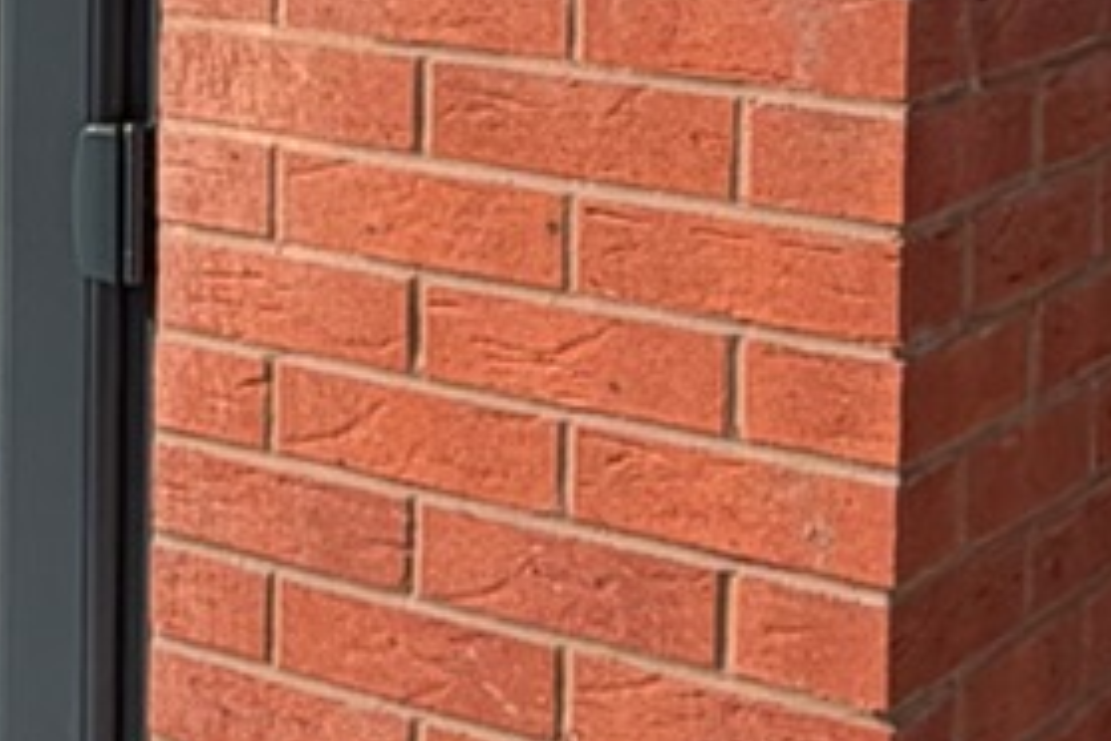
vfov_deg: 12.3
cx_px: -315
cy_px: -287
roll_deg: +0.1
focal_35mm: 107
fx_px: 3302
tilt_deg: -3.7
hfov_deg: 17.9
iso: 20
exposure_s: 1/985
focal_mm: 2.22
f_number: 2.2
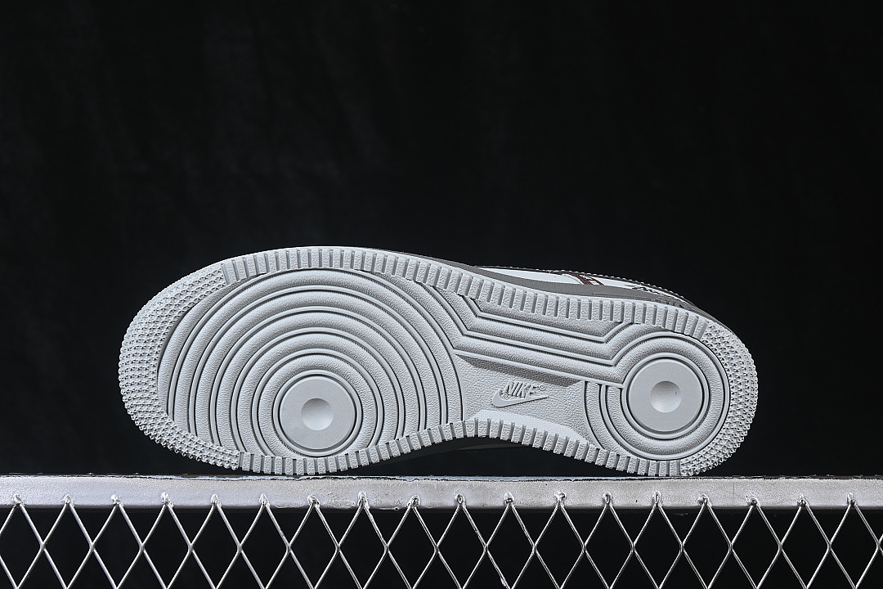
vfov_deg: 18.2
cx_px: 442
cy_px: 294
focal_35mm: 75
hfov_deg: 27.0
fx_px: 1839
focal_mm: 50
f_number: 7.1
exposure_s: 1/60
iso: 160
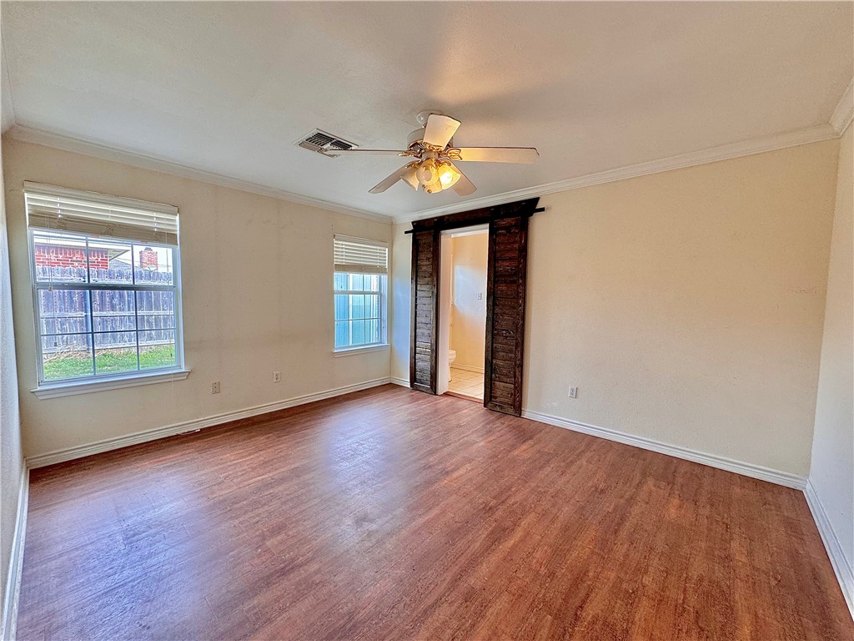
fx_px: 345
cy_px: 320
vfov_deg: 85.7
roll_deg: -1.0
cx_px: 427
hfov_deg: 102.1
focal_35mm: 14
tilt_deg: -3.4
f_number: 2.2
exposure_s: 1/120
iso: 160
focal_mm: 2.22
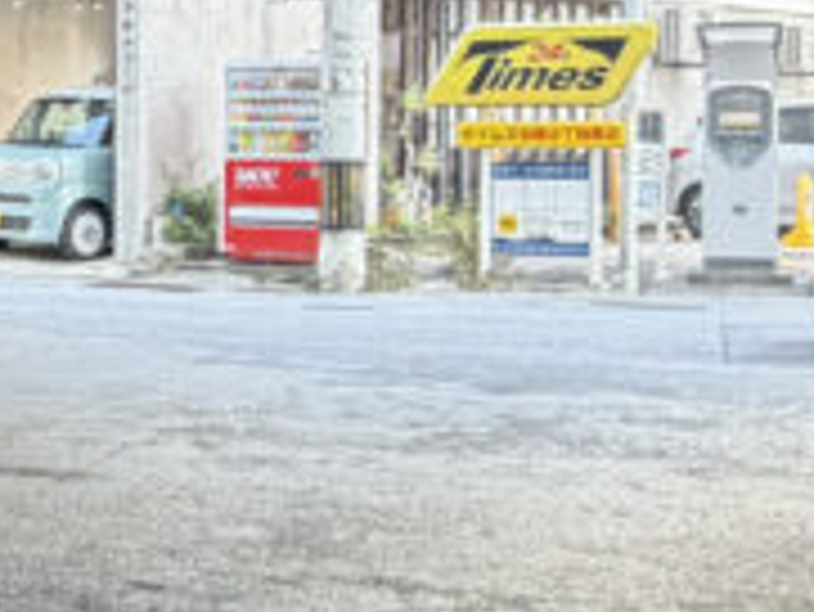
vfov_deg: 18.6
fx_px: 1859
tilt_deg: +0.4
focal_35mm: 79
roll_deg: +0.6
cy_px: 153
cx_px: -202
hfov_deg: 22.5
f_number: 2.2
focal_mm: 2.22
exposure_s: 1/121
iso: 200
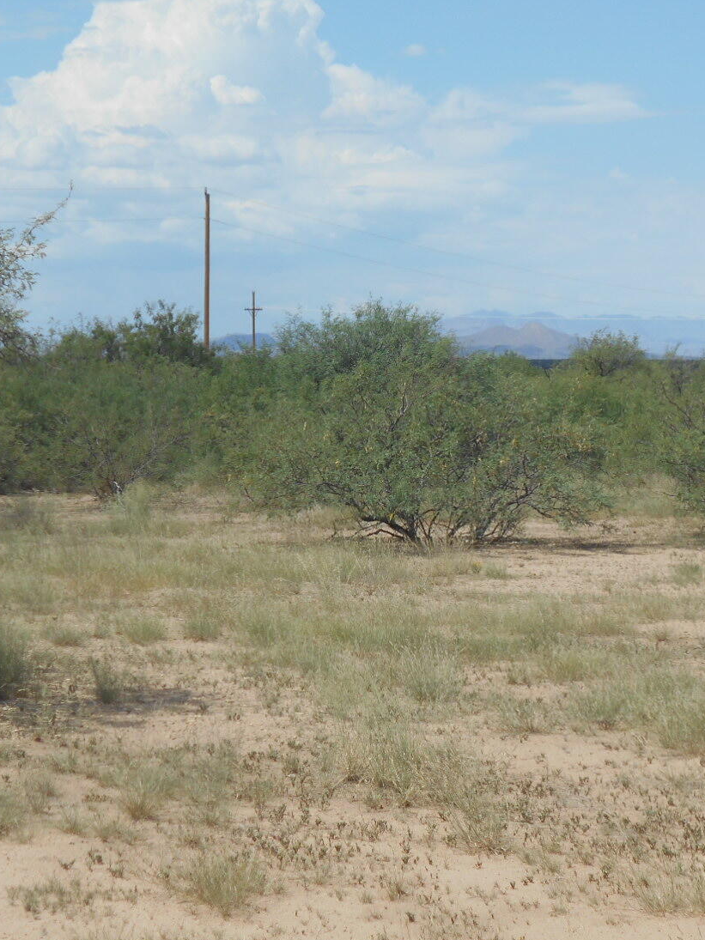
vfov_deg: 20.7
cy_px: 479
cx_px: 391
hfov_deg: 15.6
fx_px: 2580
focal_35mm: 95
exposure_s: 1/800
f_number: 5.3
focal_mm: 11.6
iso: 80
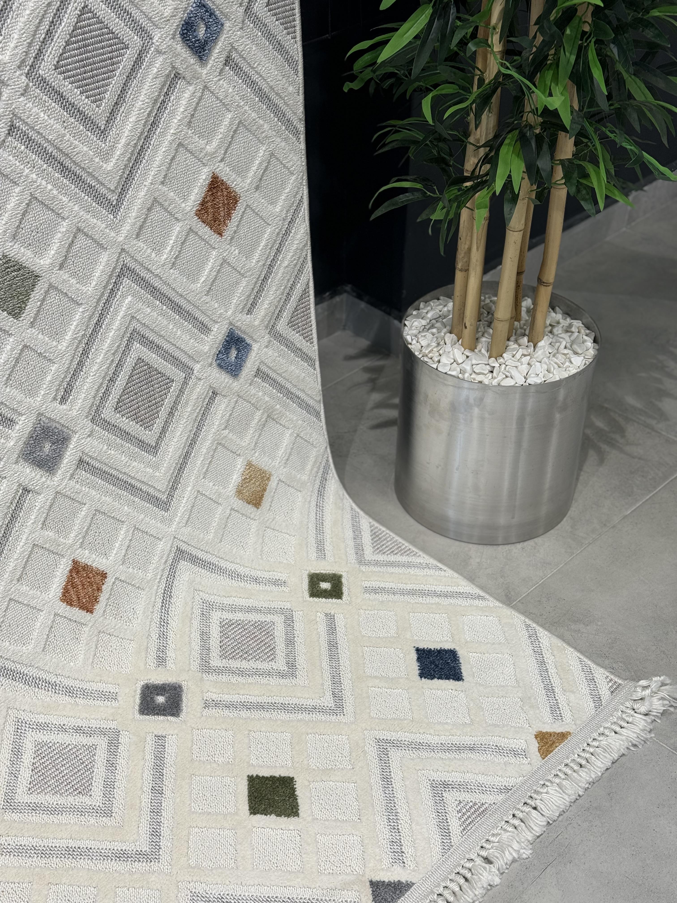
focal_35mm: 48
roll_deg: -1.6
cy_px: 452
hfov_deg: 30.3
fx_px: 1252
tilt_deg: -36.5
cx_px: 338
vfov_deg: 39.7
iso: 50
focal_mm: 6.76
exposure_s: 1/102
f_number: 1.78
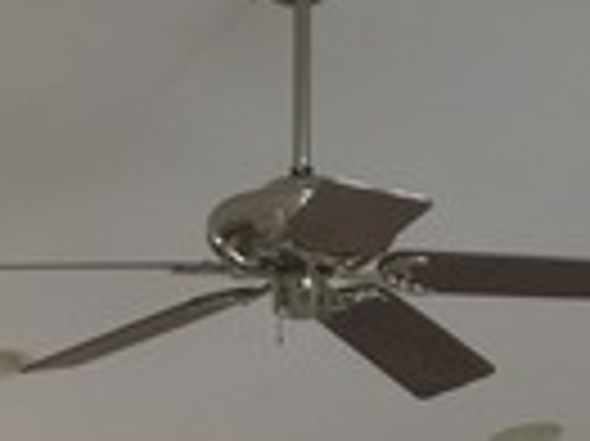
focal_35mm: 142
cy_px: 986
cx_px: 171
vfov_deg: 9.5
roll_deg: +0.5
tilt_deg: -2.7
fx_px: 2418
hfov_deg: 13.9
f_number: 2.2
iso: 80
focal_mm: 4.15
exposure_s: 1/30
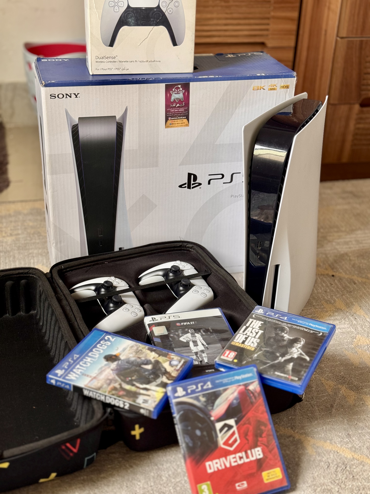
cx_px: 185
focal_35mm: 48
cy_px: 247
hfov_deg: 30.3
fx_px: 684
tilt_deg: -27.0
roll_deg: -2.8
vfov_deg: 39.7
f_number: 1.78
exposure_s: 1/77
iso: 100
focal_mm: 6.76
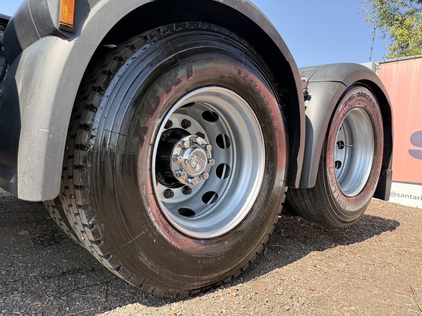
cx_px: 211
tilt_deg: -2.8
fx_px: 293
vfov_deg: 56.8
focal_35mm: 24
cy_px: 158
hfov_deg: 71.6
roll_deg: -5.1
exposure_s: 1/1192
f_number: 1.78
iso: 100
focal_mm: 6.76
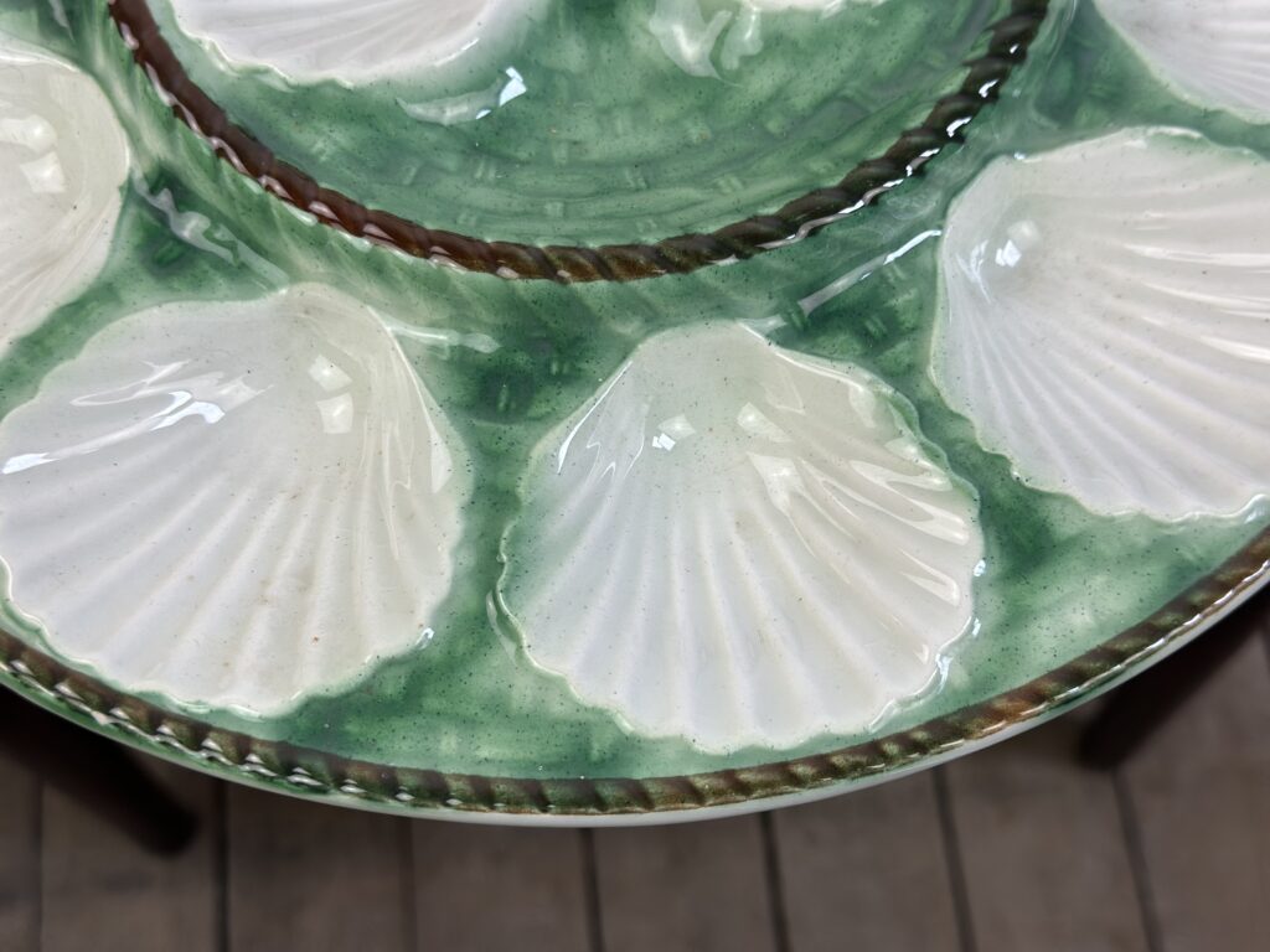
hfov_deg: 39.7
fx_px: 1761
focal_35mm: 48
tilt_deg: -66.7
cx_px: 635
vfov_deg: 30.3
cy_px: 476
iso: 80
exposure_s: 1/499
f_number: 1.78
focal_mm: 6.86
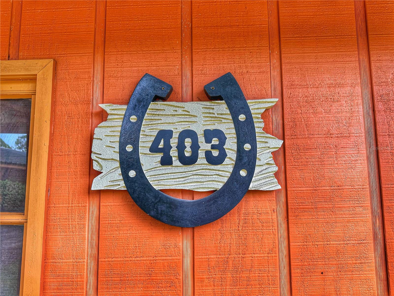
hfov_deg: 71.6
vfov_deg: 56.8
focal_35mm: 24
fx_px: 273
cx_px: 197
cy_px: 148
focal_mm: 6.76
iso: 64
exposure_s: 1/246
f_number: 1.78
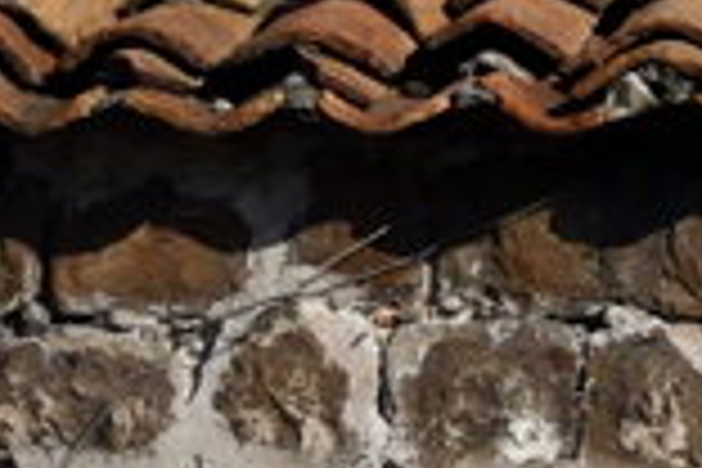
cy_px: 814
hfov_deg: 5.8
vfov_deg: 3.9
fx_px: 6883
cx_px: 180
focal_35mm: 353
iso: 800
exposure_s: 1/13000
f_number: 4.5
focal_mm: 16.74
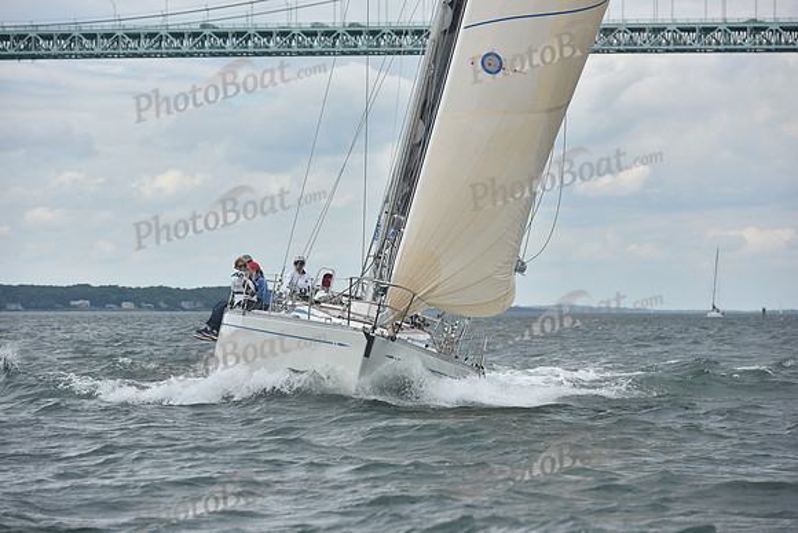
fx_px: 3991
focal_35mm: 180
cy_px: 266
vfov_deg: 7.6
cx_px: 399
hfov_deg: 11.4
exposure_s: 1/1000
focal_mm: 180
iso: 250
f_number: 7.1
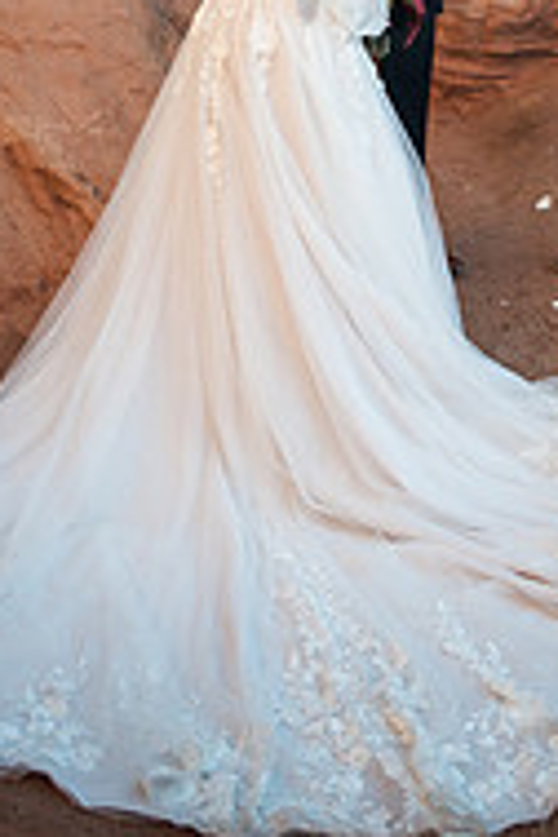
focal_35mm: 57
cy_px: -75
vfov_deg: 31.3
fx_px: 1325
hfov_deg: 23.7
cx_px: 361
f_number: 4
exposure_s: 1/250
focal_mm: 24
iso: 160
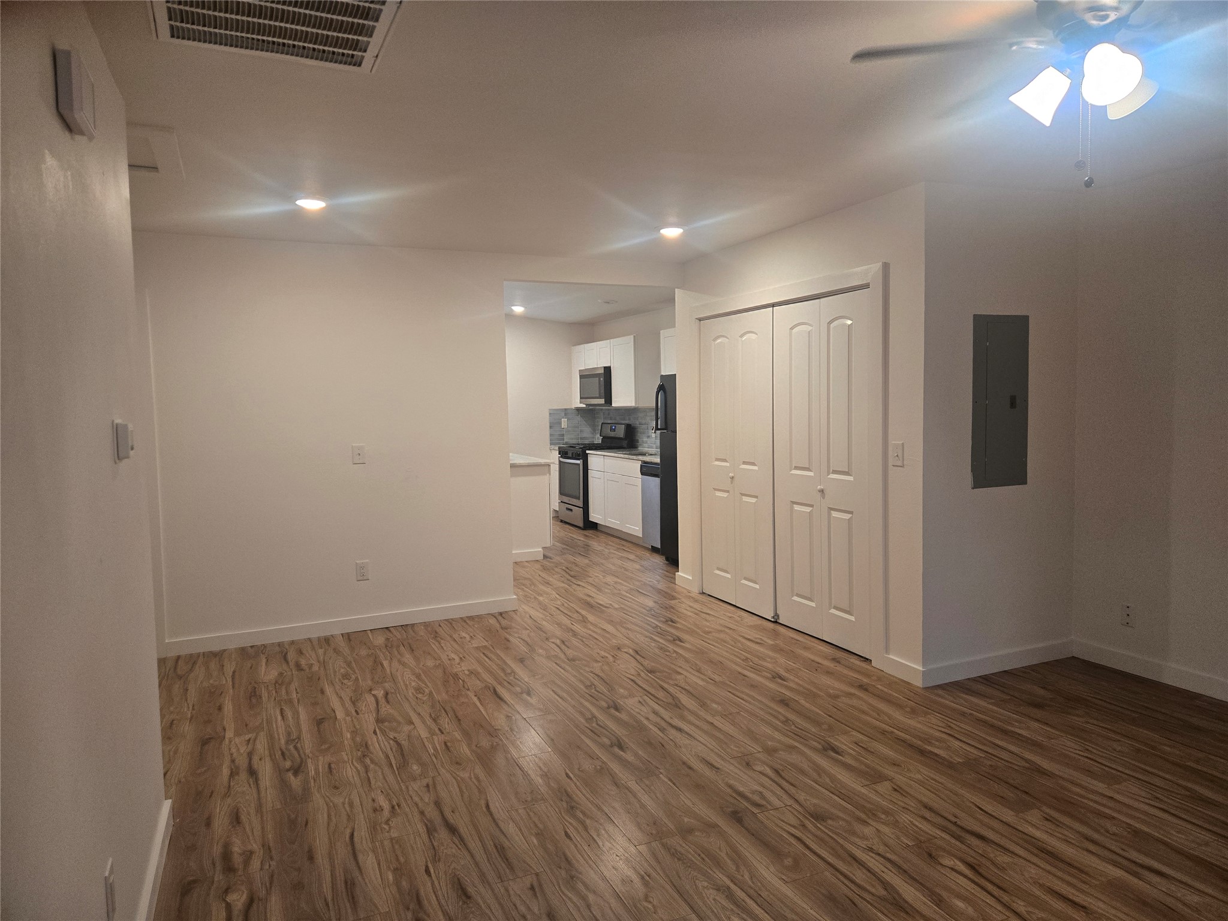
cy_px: 460
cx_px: 614
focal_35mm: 23
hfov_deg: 73.9
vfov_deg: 58.9
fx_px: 816
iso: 250
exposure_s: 1/120
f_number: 1.8
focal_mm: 5.4
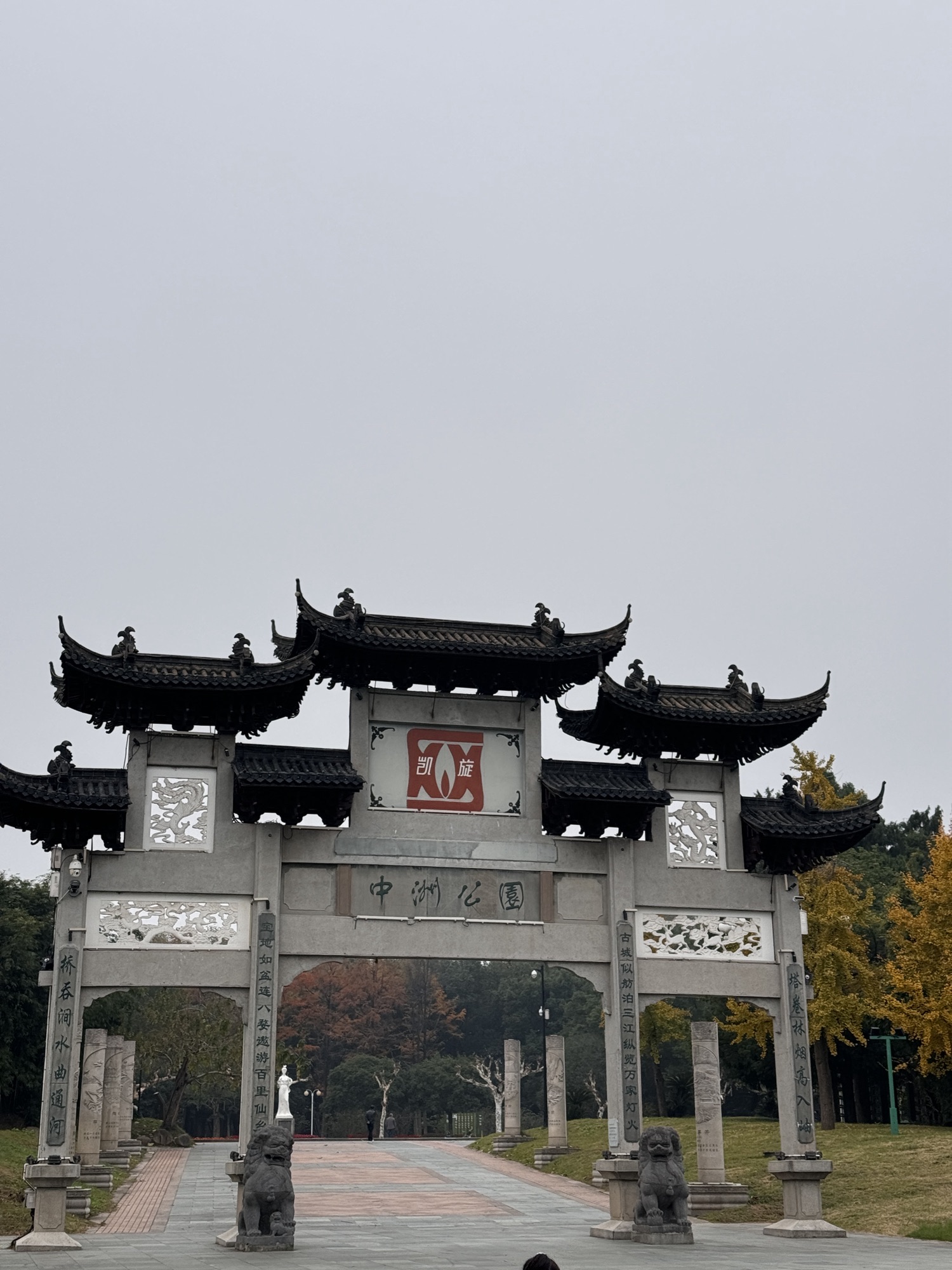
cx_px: 476
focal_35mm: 48
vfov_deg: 39.7
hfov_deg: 30.3
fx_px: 1760
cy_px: 635
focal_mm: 6.76
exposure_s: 1/700
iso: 64
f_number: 1.78
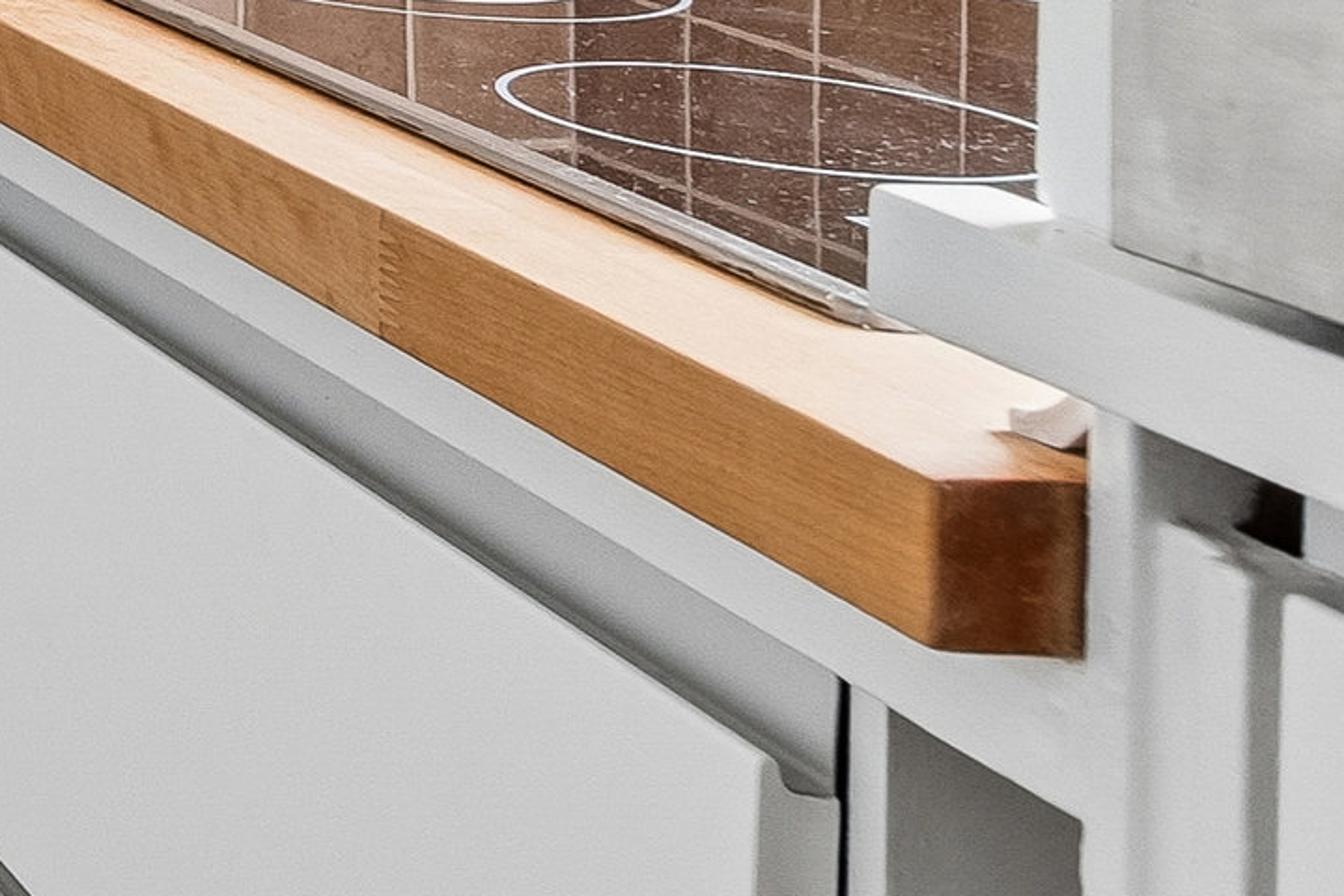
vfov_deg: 15.7
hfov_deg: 17.9
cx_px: -1393
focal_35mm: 75
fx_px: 2800
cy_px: -689
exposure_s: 1/25
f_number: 10
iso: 200
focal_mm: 12
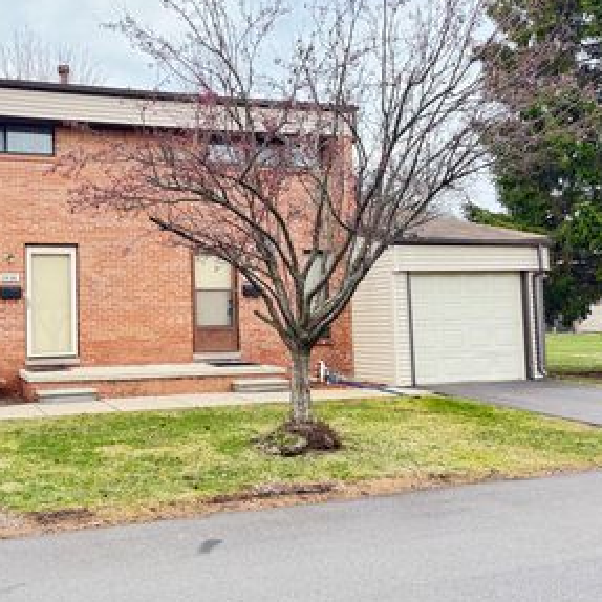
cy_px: 267
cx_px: 113
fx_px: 728
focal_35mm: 37
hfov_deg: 42.7
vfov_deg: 44.9
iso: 80
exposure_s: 1/321
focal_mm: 6.76
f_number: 1.78
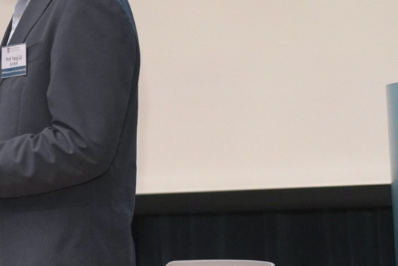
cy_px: -143
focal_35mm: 246
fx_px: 2722
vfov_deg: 5.5
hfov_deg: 8.3
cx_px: 65
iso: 2000
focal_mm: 70
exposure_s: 1/125
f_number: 3.5
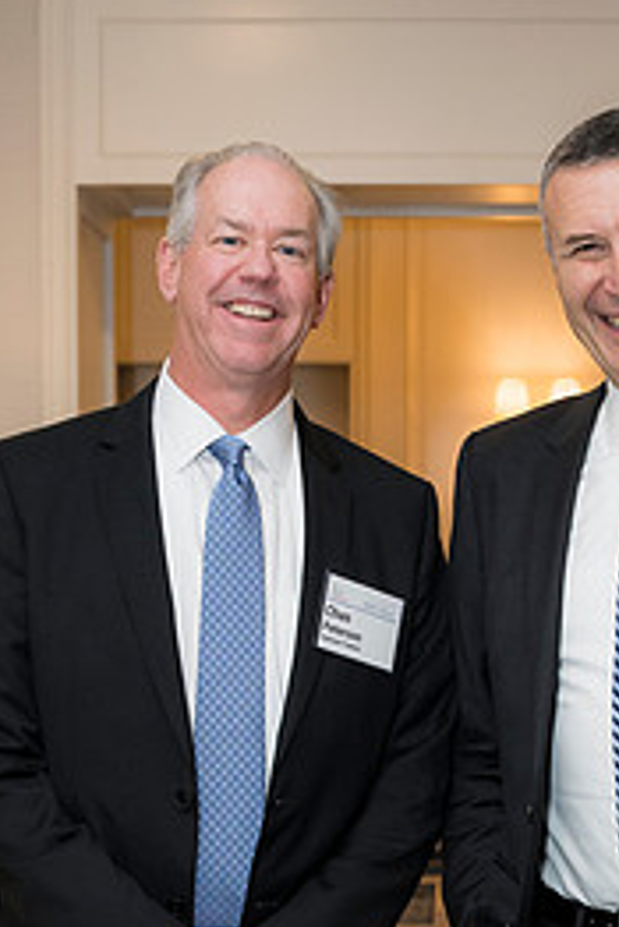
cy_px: 690
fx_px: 2035
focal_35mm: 79
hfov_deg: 17.3
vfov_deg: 25.4
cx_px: 414
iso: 800
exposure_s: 1/125
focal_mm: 31
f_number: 4
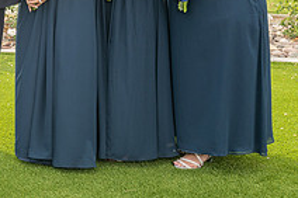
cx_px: -70
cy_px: -22
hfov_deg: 20.2
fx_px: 777
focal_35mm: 94
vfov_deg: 14.2
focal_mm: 32
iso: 200
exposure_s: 1/200
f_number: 6.3
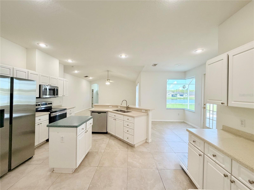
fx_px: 103
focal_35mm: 14
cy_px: 95
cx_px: 127
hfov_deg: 102.1
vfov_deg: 85.7
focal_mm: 2.22
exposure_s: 1/120
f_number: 2.2
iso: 250
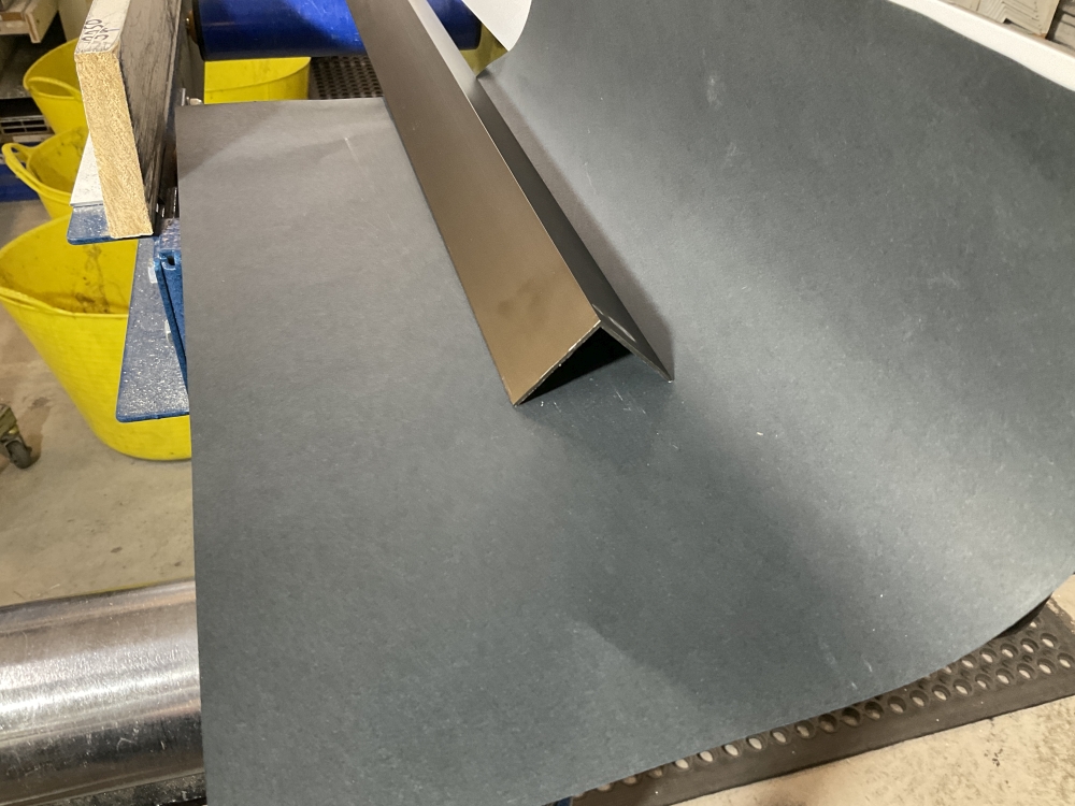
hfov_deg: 61.7
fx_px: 901
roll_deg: -3.2
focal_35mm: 29
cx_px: 538
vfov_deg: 48.2
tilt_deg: -39.2
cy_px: 403
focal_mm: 3
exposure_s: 1/50
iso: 125
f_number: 1.8
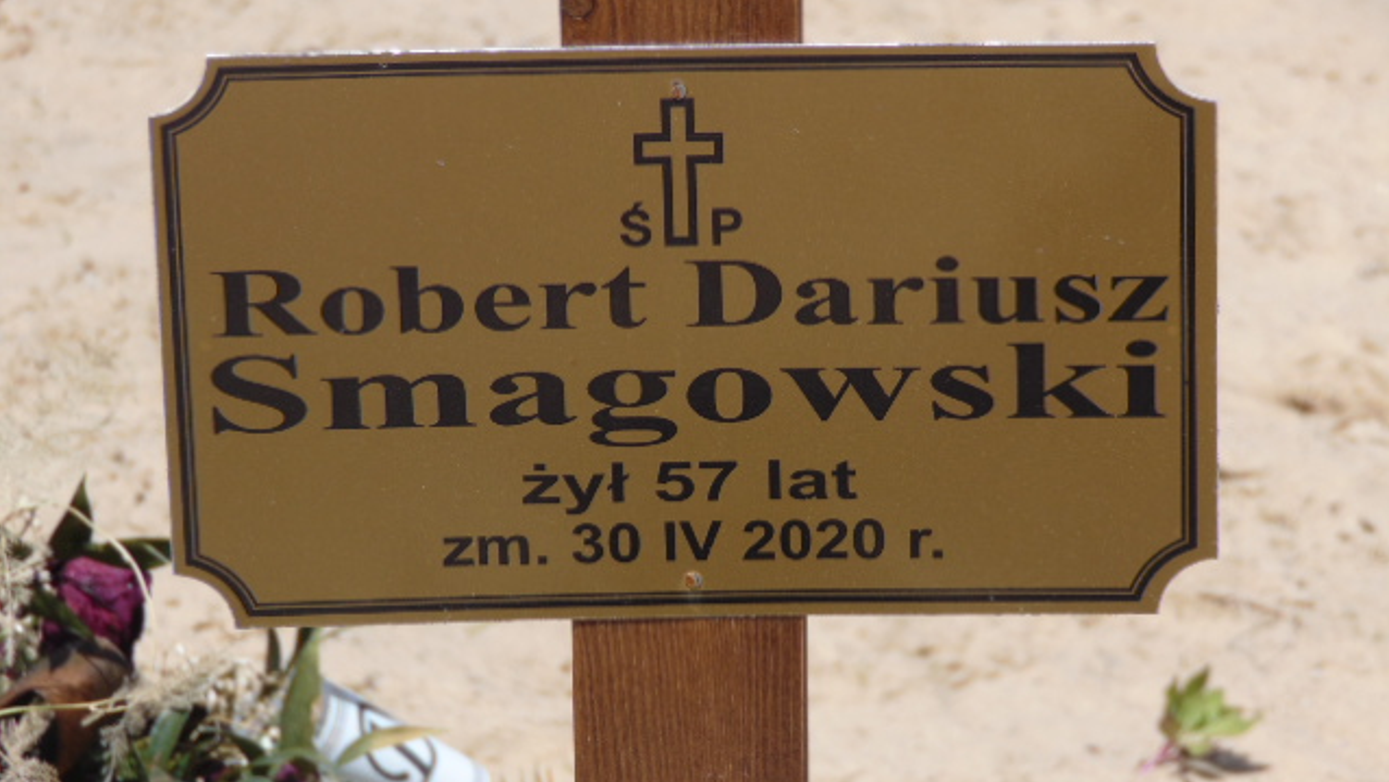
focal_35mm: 222
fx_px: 8177
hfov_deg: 9.7
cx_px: 694
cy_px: 451
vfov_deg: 5.5
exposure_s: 1/1000
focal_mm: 36.4
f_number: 4.1
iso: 80
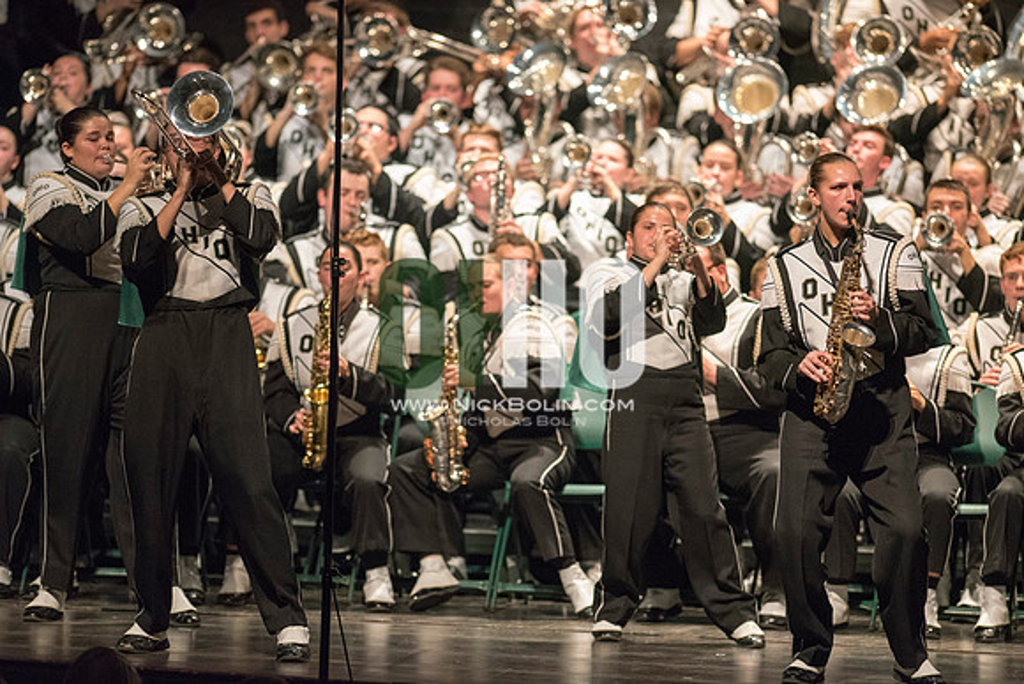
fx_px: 8535
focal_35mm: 300
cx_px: 512
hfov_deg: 6.9
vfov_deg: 4.6
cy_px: 342
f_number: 2.8
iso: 4000
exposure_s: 1/500
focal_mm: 300
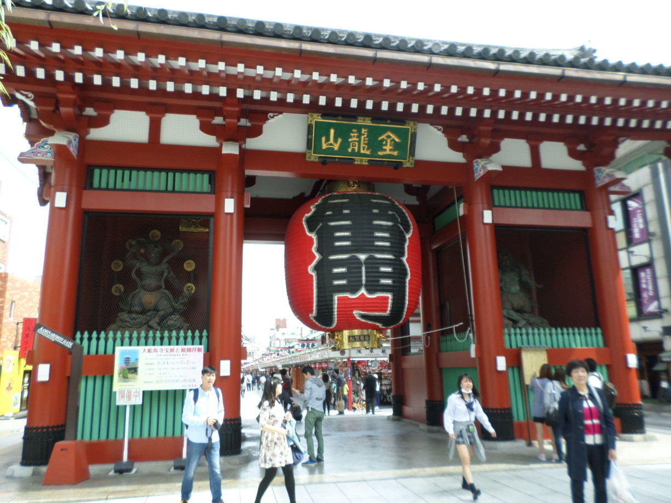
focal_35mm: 25
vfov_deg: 54.9
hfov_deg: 69.4
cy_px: 252
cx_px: 336
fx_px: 485
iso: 80
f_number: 2.5
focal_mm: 4.5
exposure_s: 1/350
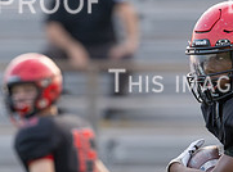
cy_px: 254
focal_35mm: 1484
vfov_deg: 1.0
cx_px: 270
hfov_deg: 1.3
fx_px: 9943
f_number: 5.6
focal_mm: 400
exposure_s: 1/1000
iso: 2500
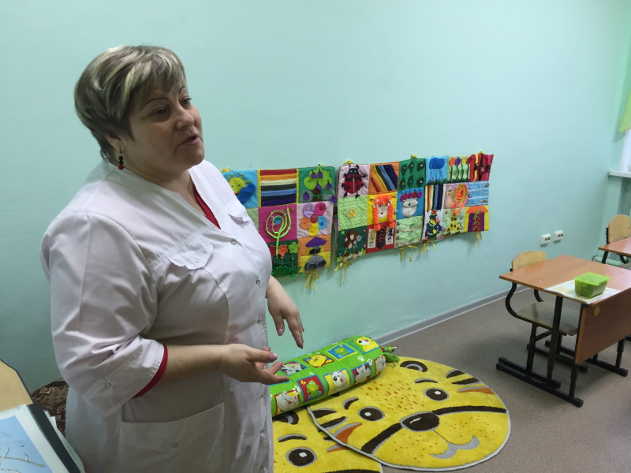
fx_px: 529
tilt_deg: -15.5
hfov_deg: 61.7
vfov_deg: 48.2
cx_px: 316
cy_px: 236
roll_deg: -1.0
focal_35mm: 29
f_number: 2.2
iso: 50
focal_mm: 4.15
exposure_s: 1/33
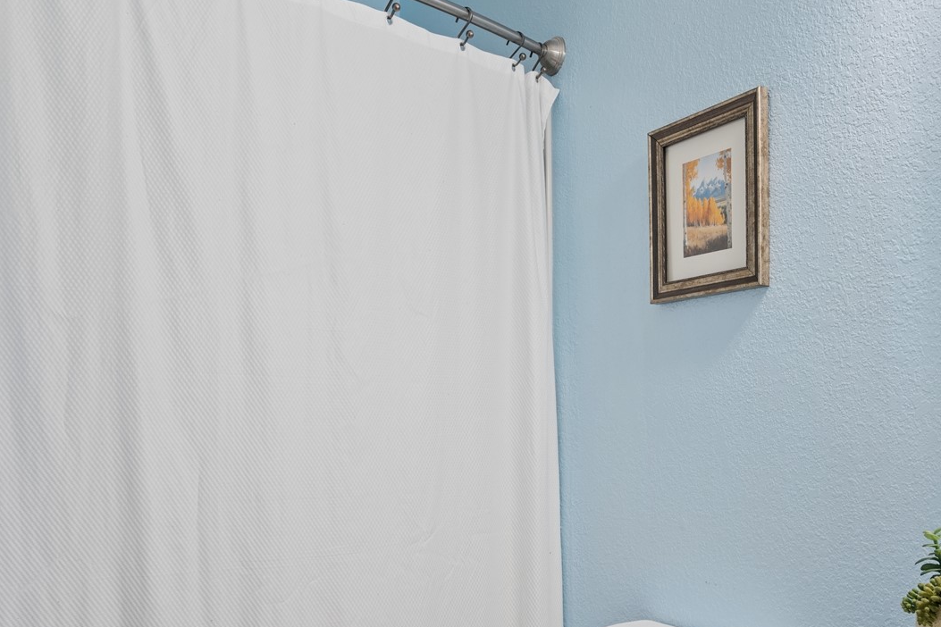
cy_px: 415
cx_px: 496
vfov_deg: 39.5
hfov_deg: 57.2
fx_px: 863
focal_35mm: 33
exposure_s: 1/3.33
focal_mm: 16
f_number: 6.3
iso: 100
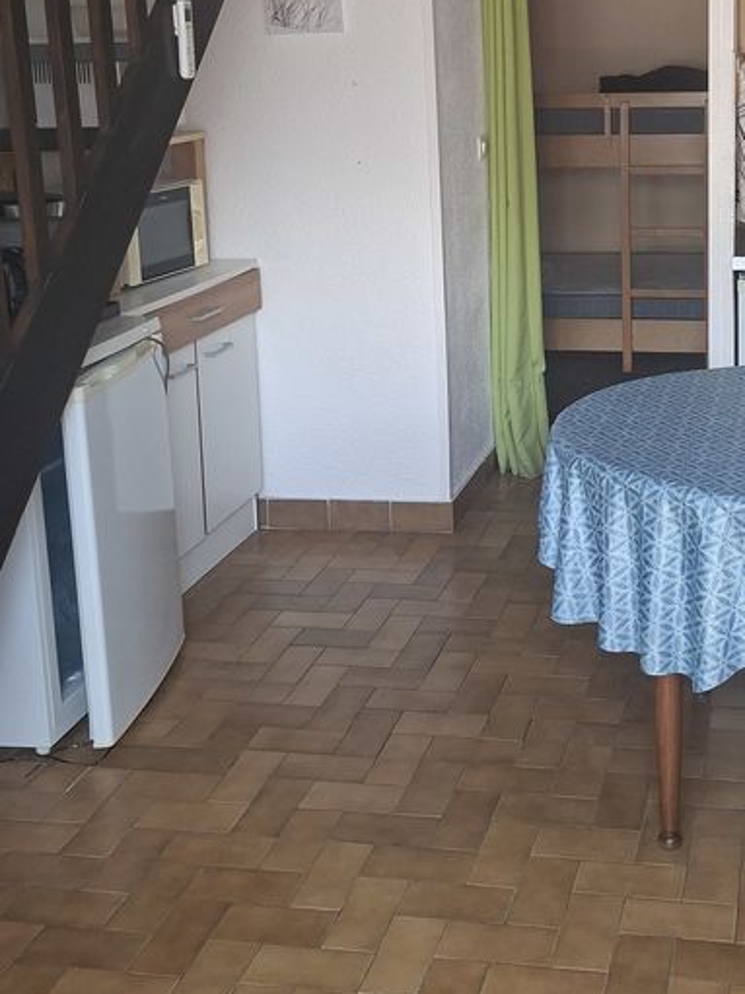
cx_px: 636
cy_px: 231
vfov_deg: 40.7
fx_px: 1292
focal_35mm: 45
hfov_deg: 31.0
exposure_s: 1/100
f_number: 1.8
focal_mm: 5.54
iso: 320
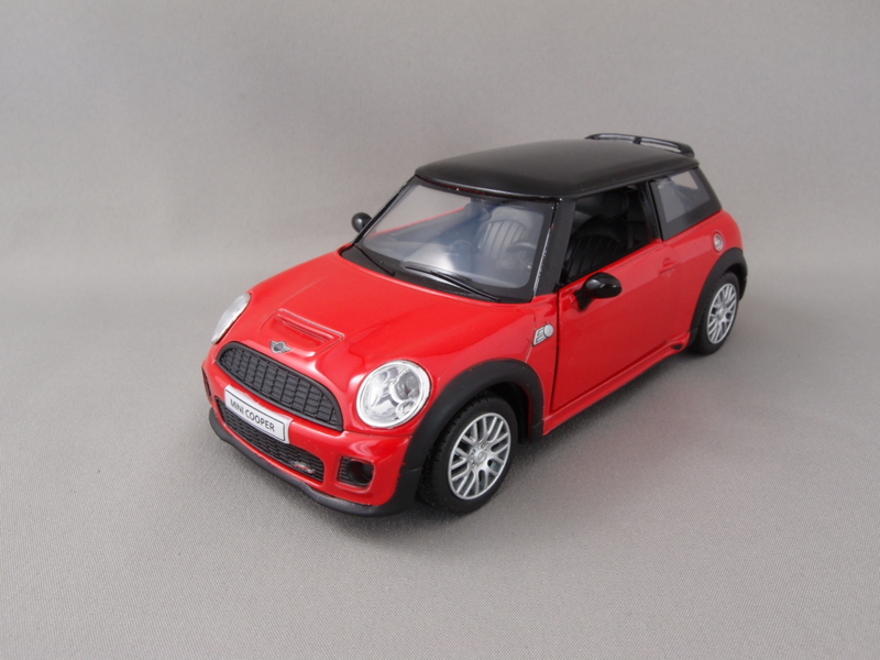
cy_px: 330
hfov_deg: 60.0
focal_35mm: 30
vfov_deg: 46.8
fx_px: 763
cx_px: 440
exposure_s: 1.3
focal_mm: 6.48
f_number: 8
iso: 100
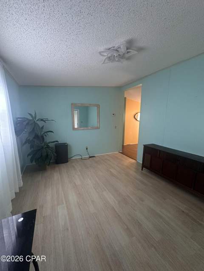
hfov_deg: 85.7
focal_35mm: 14
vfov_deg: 102.1
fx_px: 110
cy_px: 136
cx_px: 102
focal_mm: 2.22
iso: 320
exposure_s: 1/60
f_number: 2.2
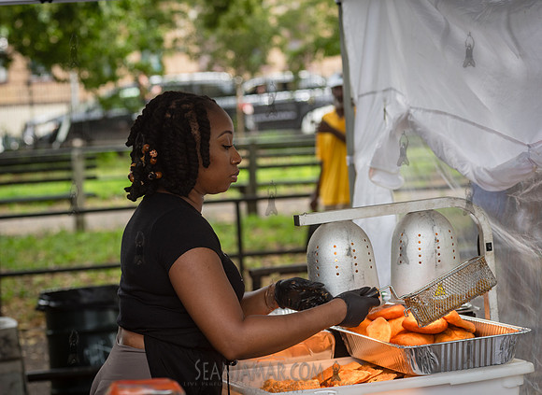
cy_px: 189
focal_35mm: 95
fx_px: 1475
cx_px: 234
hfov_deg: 20.8
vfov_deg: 15.3
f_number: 4
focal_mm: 86
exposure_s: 1/320
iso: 500
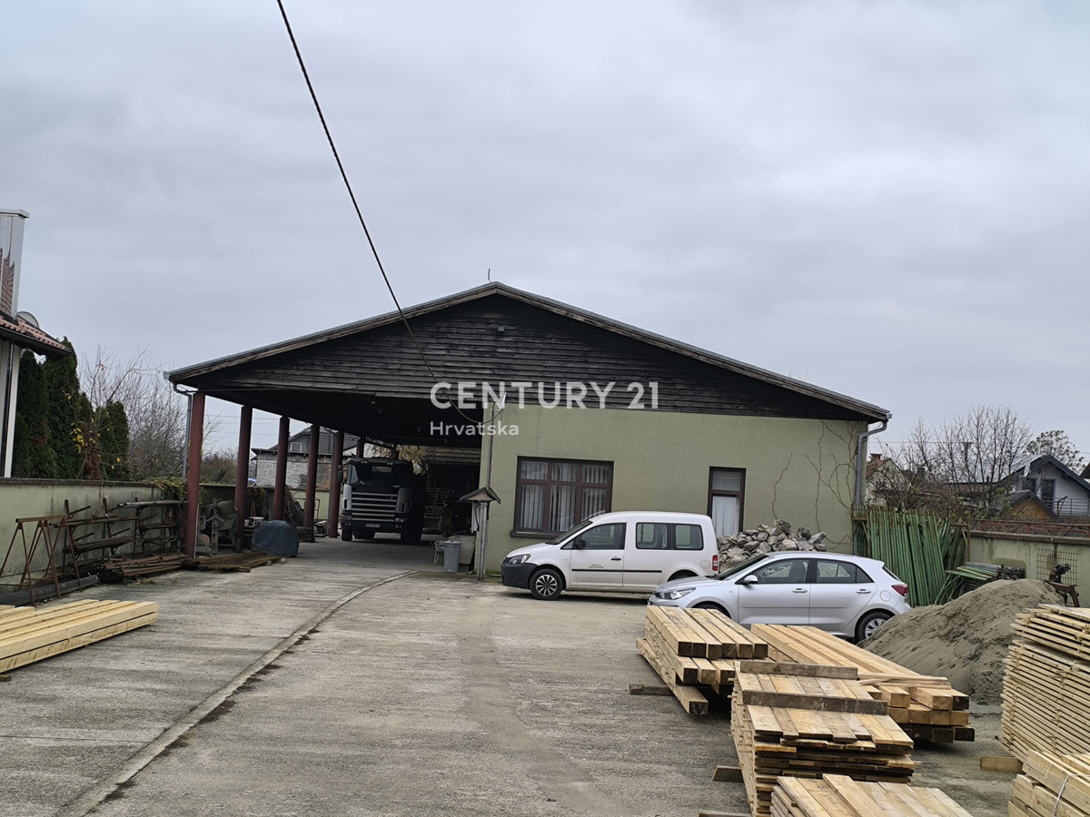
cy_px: 408
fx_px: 1448
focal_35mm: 46
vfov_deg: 31.5
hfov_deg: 41.2
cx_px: 545
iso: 50
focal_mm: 6.14
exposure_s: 1/237
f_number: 1.65
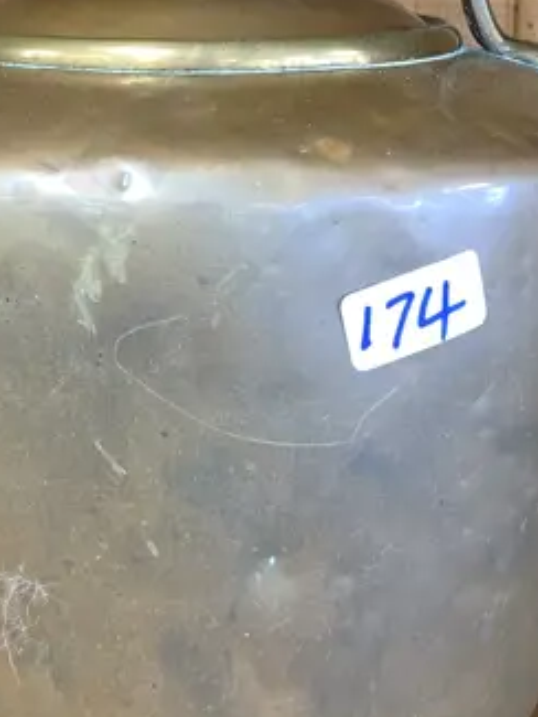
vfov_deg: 23.4
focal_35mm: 82
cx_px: 148
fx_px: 1698
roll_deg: -0.9
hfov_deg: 17.9
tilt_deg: -10.1
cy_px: 130
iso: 200
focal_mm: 4.25
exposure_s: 1/50
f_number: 1.8
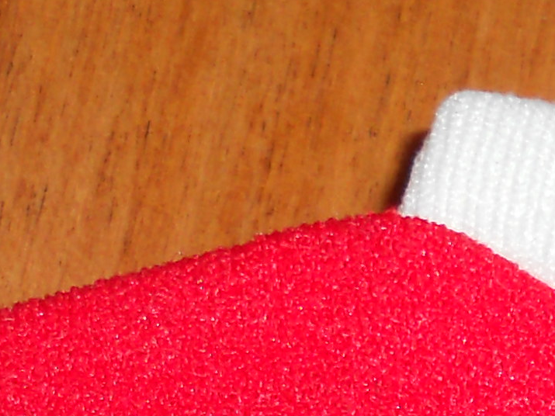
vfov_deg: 7.6
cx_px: 359
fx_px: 2869
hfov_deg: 11.0
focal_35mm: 179
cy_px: 1083
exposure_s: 1/25
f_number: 8.8
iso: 80
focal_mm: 5.8
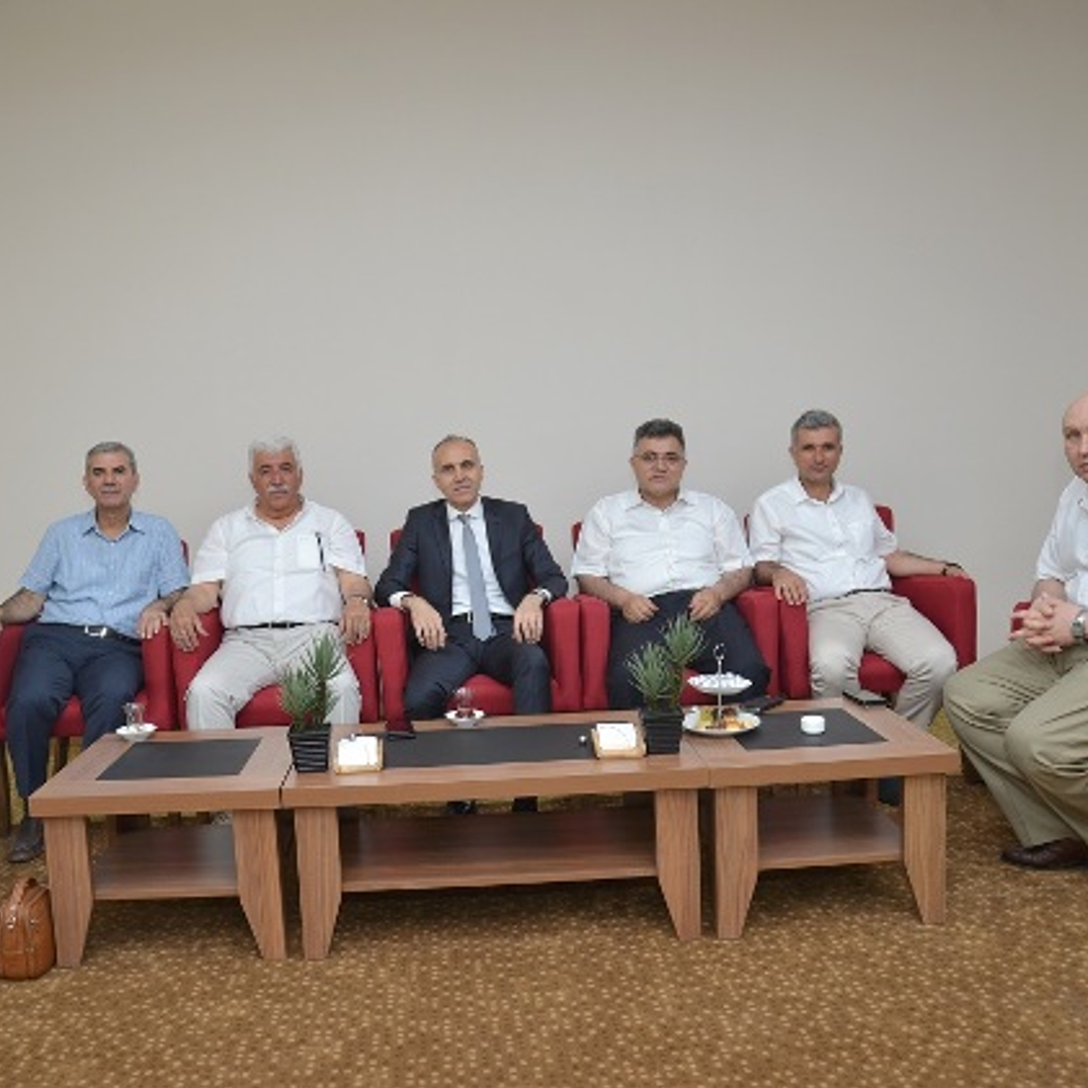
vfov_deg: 52.5
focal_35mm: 31
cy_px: 539
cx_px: 460
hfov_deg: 52.3
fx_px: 1102
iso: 400
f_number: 4.5
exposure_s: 1/60
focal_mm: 24
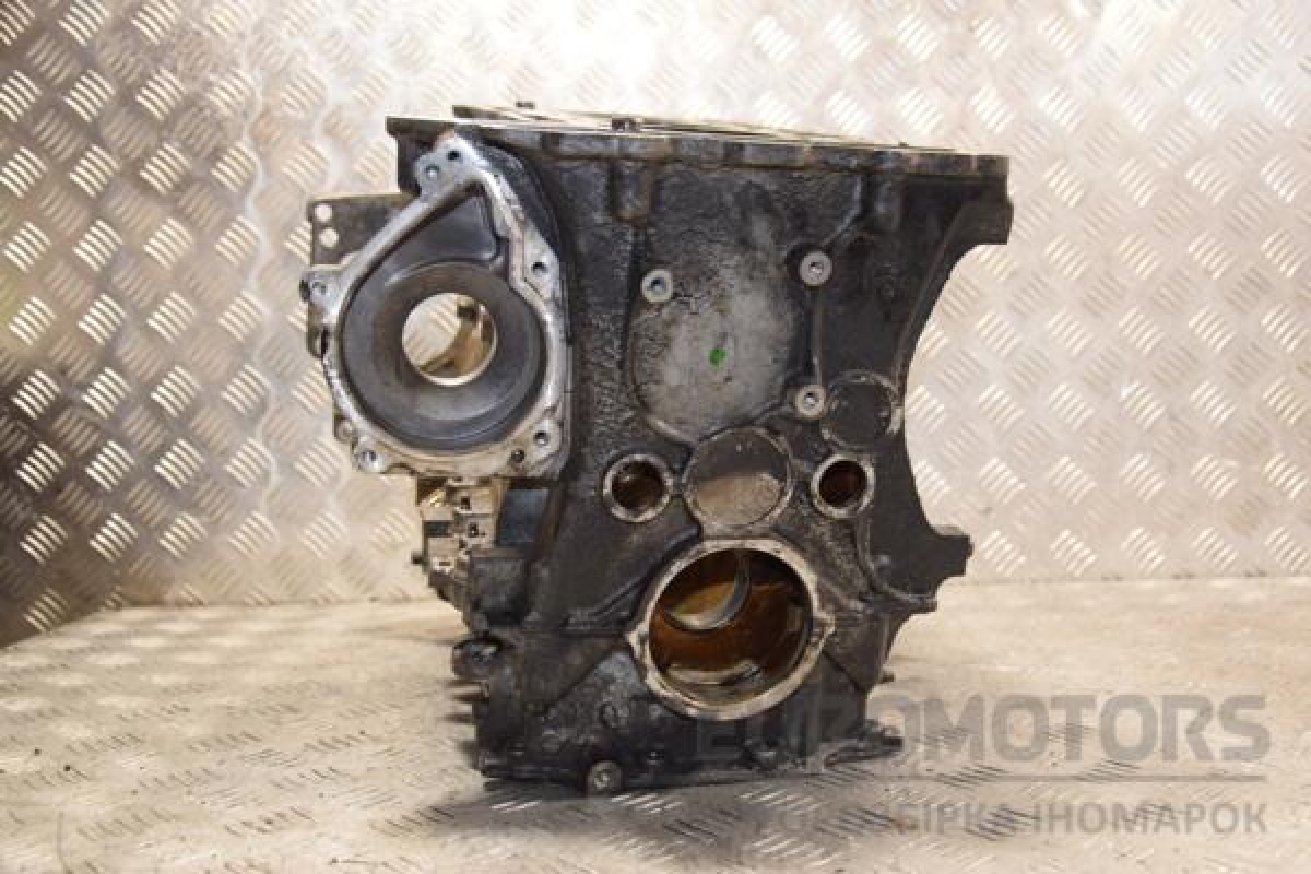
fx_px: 1366
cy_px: 437
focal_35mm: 38
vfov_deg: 35.5
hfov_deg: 51.3
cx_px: 656
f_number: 5
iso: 800
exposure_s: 1/100
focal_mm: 25
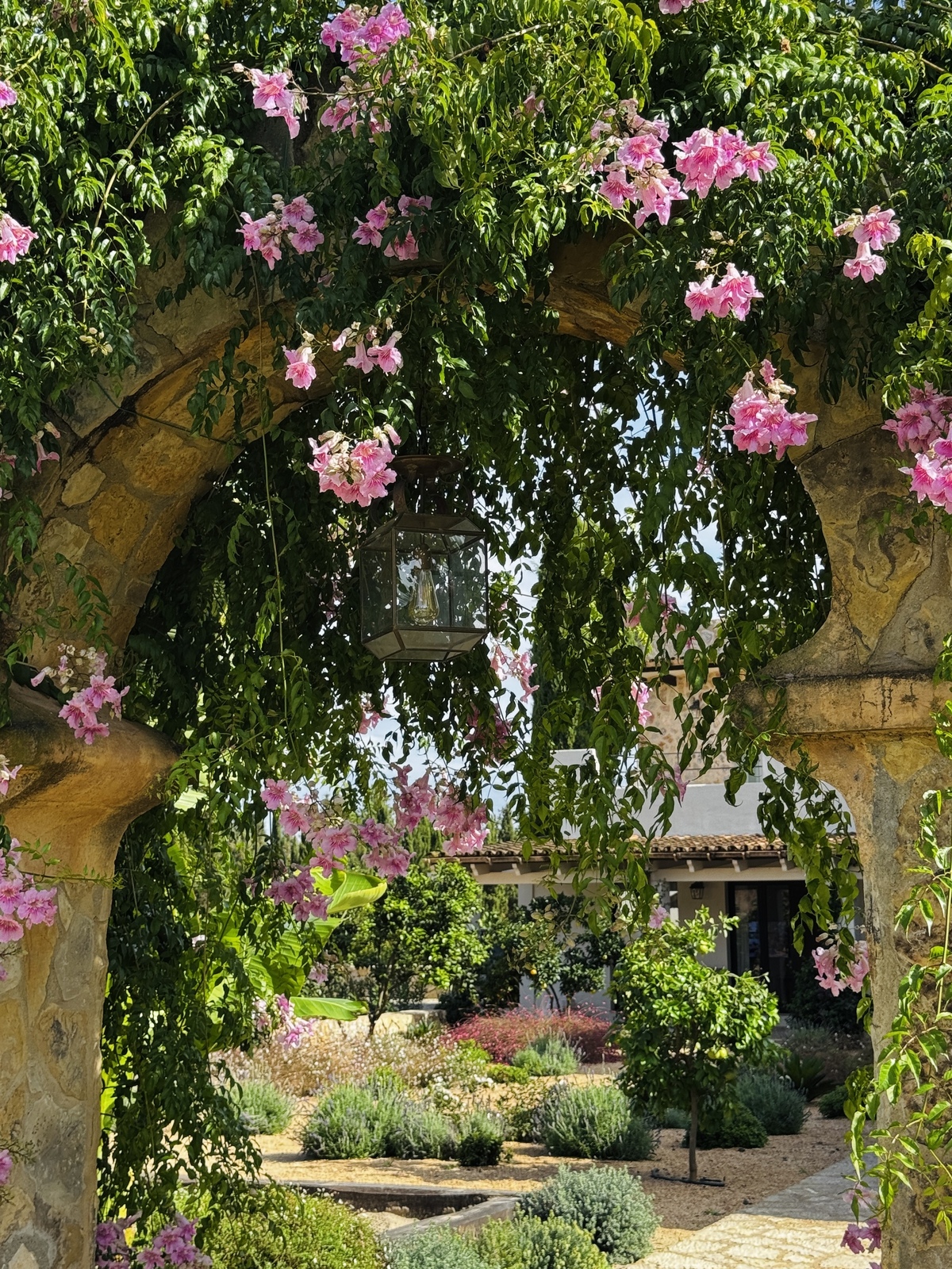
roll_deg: -0.3
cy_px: 634
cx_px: 476
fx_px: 1760
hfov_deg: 30.3
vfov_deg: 39.7
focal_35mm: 48
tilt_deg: +10.0
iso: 64
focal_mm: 6.76
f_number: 1.78
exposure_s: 1/1366
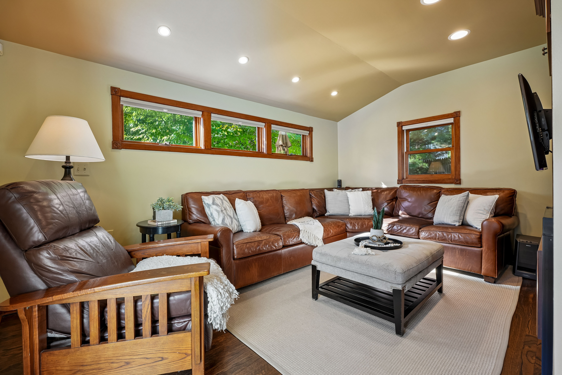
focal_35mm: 16
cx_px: 281
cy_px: 188
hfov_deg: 96.7
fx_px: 250
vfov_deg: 73.7
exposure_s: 1/8
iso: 200
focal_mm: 16
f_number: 8
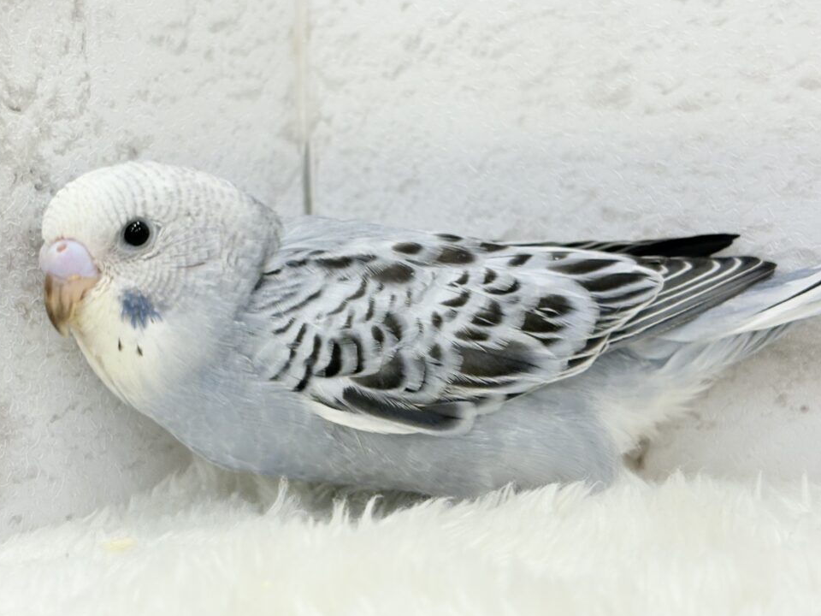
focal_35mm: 65
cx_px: 350
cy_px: 312
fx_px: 1542
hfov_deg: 29.8
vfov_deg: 22.6
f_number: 1.6
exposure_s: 1/100
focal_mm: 5.96
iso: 80
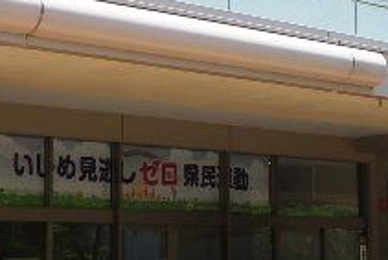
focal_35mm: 123
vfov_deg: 11.1
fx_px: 1327
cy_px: 17
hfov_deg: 16.2
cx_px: 419
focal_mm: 6.9
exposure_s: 1/200
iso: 125
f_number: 5.1
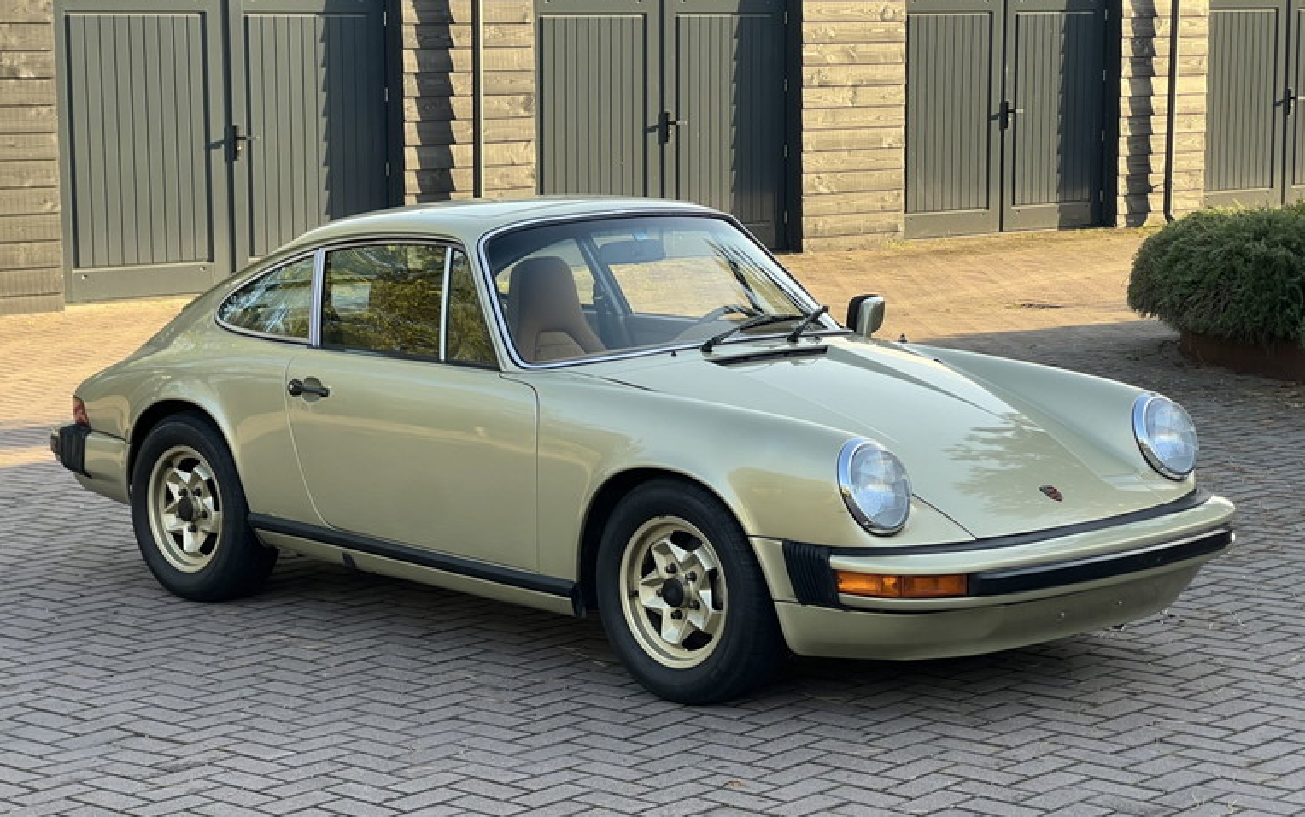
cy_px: 426
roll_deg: +1.4
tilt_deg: -6.8
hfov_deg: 25.2
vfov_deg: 15.9
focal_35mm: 82
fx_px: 2917
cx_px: 654
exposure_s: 1/99
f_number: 2.8
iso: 32
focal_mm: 9
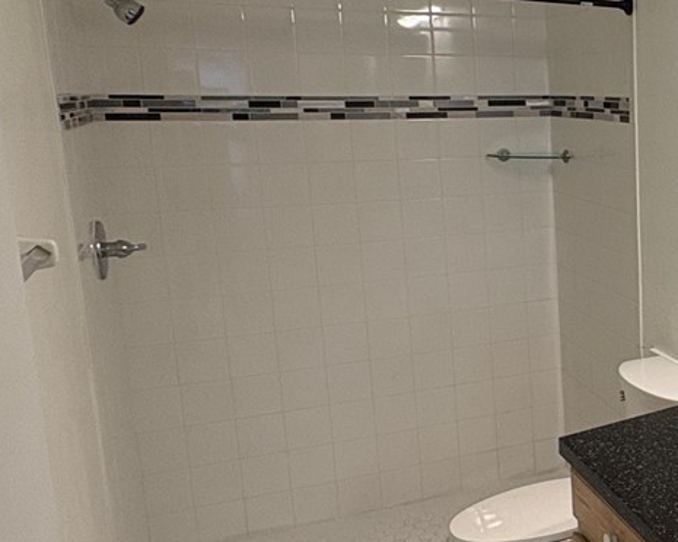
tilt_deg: -9.2
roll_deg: +0.1
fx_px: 943
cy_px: 256
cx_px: 798
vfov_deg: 32.1
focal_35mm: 47
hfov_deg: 33.0
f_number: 2.2
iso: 125
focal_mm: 2.22
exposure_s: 1/120
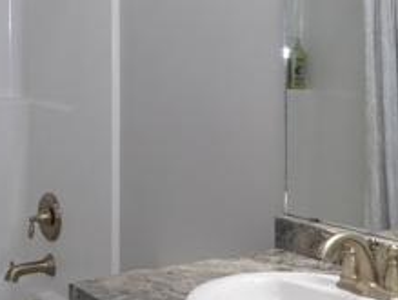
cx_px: 153
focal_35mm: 70
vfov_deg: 20.9
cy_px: 73
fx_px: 806
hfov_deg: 27.6
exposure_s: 1/60
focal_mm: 4.3
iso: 200
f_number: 3.3
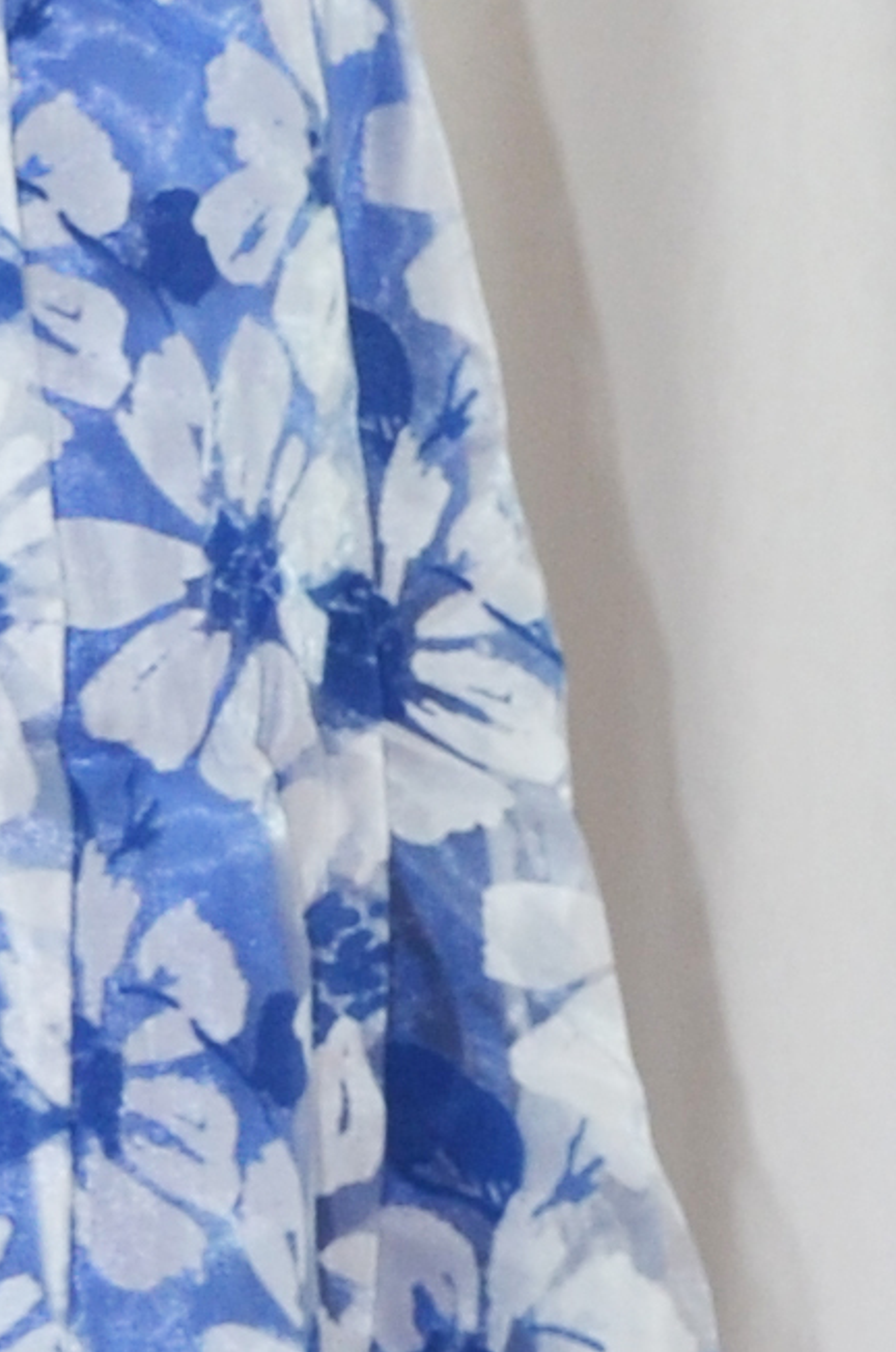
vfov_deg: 7.6
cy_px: 844
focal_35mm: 272
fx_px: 10197
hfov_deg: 5.0
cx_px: -823
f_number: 4
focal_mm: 24
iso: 320
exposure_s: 1/60
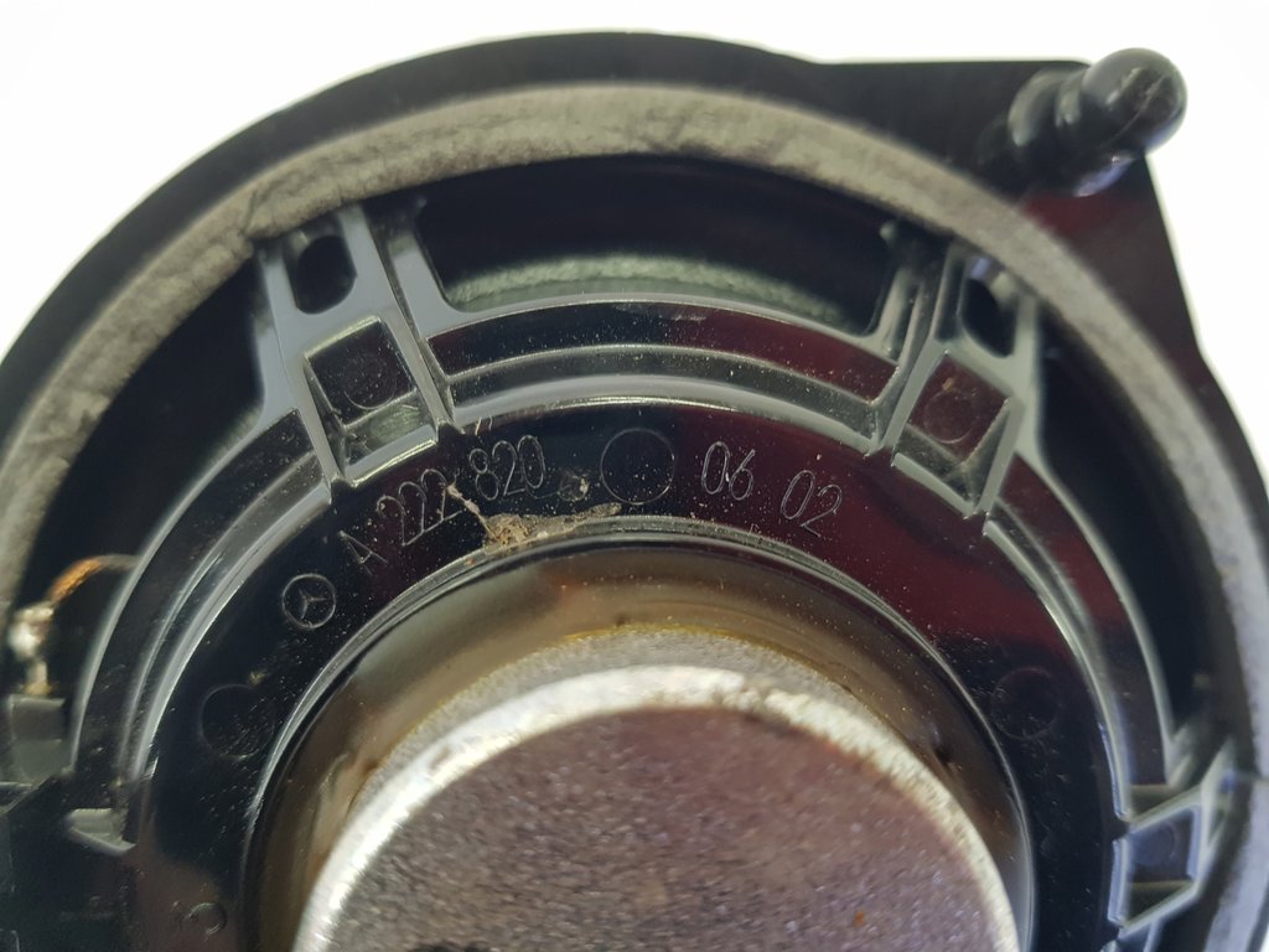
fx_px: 953
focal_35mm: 26
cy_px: 476
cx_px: 634
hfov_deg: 67.3
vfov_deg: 53.1
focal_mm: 4.2
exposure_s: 1/100
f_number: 1.7
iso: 125
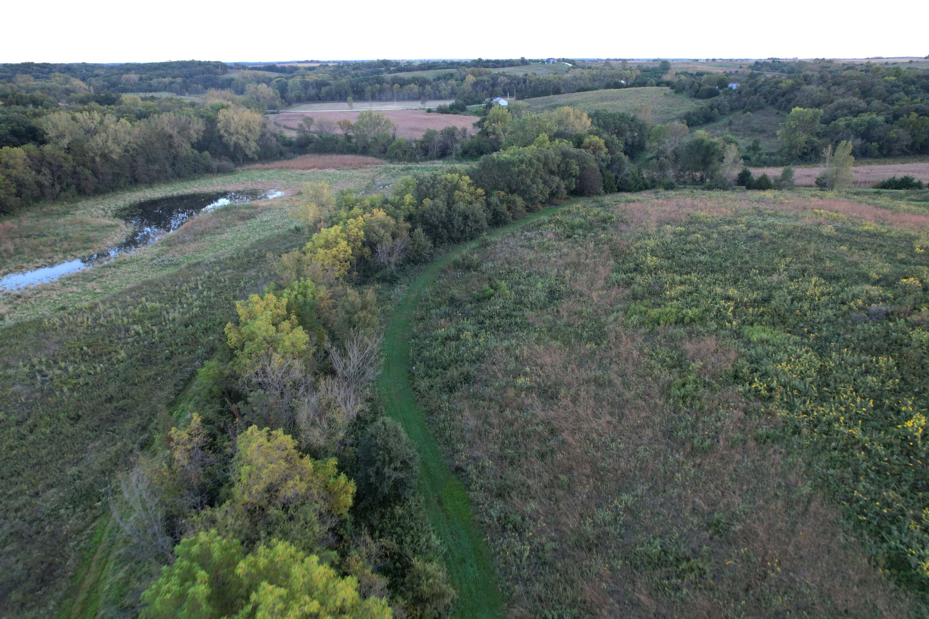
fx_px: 568
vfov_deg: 57.2
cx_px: 464
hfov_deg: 78.6
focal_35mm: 22
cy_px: 310
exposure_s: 1/60
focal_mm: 8.4
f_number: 2.8
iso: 100
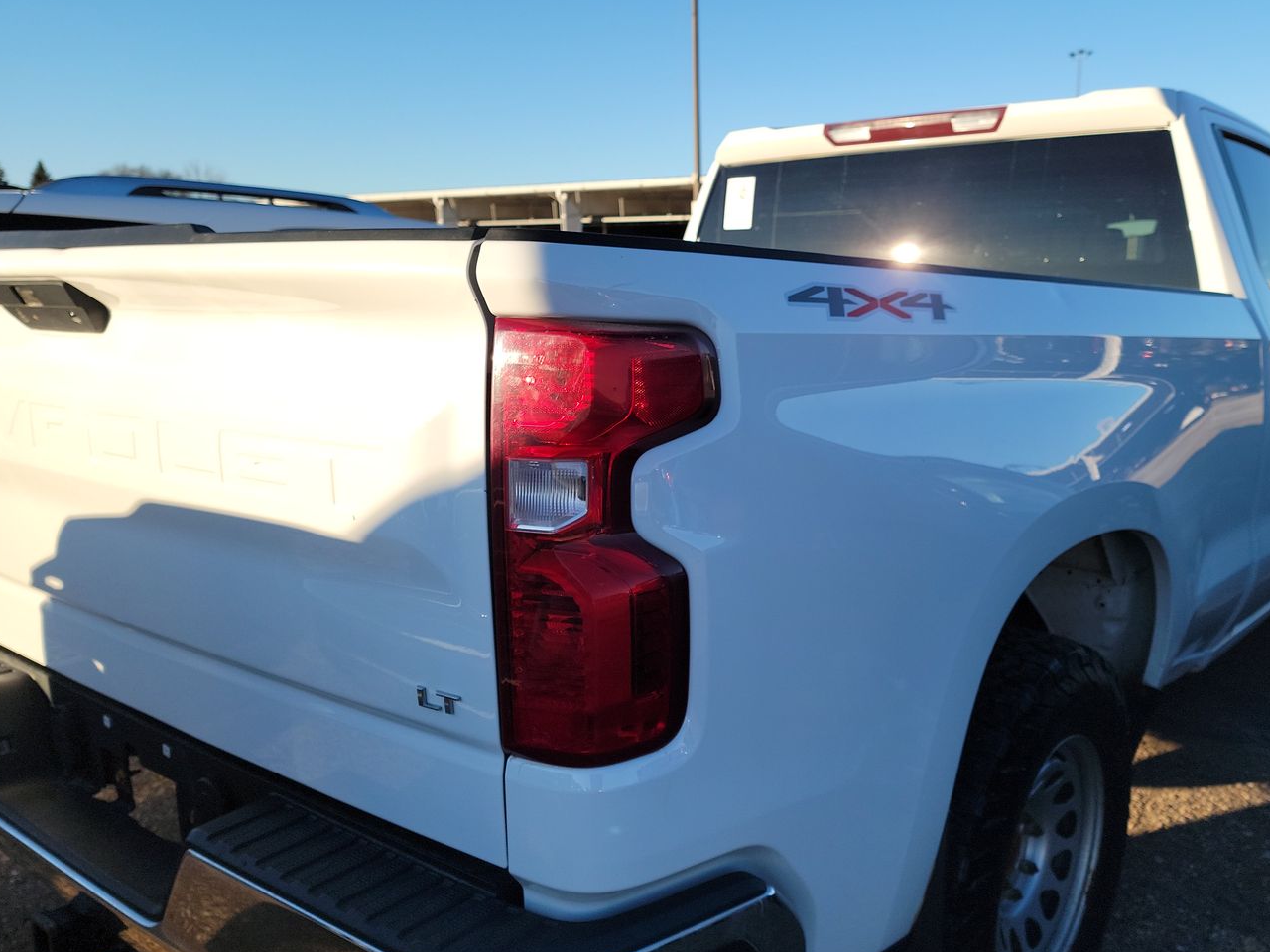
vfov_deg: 46.7
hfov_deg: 59.5
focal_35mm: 30
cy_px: 525
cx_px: 764
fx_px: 1101
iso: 50
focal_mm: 6.7
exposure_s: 1/486
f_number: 1.8
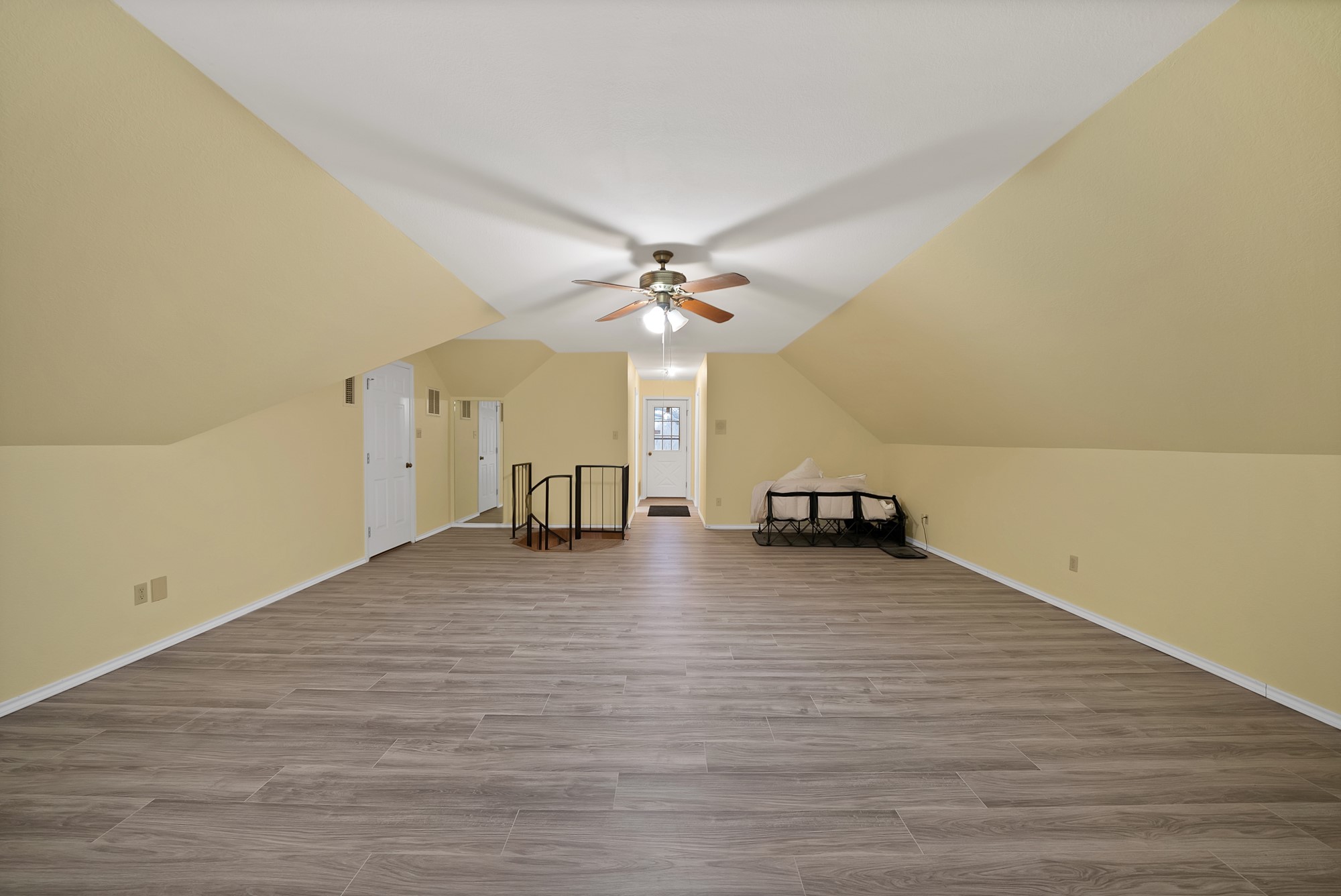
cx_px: 670
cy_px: 448
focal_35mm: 12
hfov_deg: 112.6
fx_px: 447
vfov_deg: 90.1
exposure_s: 1
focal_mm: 12
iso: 640
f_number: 9
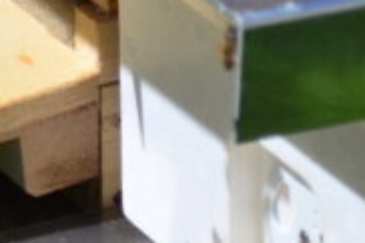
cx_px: -287
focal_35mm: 464
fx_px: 4698
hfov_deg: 4.4
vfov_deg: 2.9
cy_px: -247
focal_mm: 55
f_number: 6.3
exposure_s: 1/4000
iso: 640
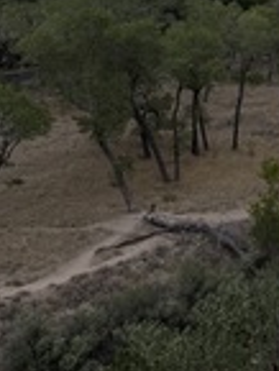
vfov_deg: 20.8
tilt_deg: +2.6
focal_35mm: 86
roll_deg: -2.4
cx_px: 366
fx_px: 923
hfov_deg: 16.2
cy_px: -105
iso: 100
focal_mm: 6.76
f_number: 1.78
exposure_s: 1/121
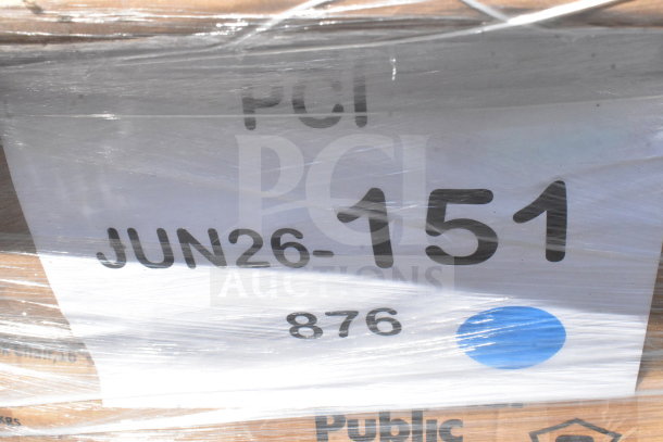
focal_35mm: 44
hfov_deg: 45.0
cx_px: 332
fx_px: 801
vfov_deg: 30.9
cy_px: 221
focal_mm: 29
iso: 6400
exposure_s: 1/1250
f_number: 22
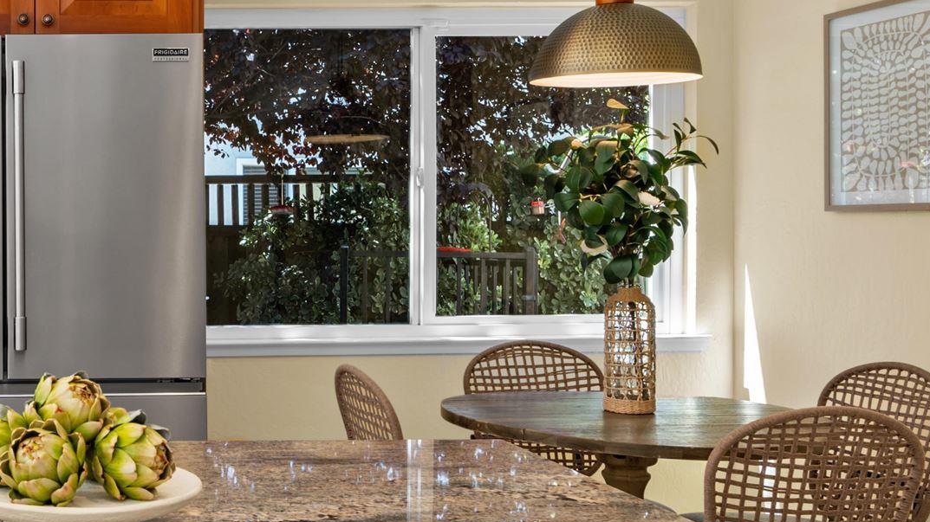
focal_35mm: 48
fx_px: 1183
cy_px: 249
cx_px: -7
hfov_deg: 38.0
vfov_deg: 24.9
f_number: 8
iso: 100
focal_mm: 16
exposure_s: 1/3
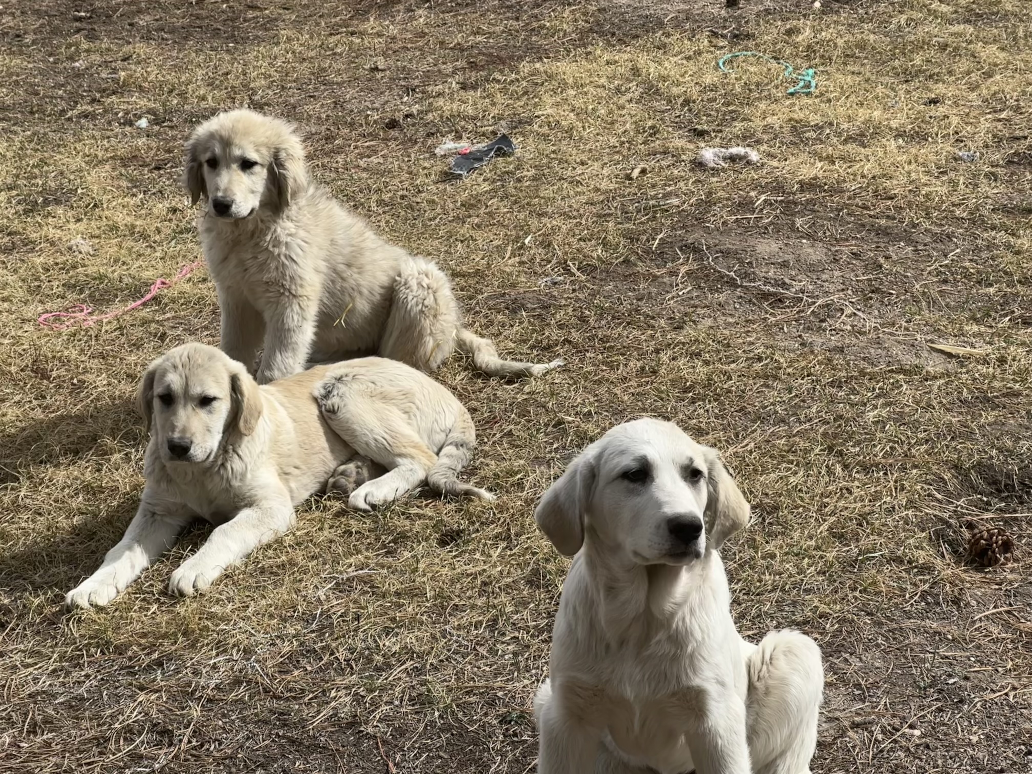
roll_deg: -0.3
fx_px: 2296
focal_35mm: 77
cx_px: 516
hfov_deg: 25.3
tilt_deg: -13.1
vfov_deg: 19.1
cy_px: 387
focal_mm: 9
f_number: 2.8
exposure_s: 1/630
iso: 32
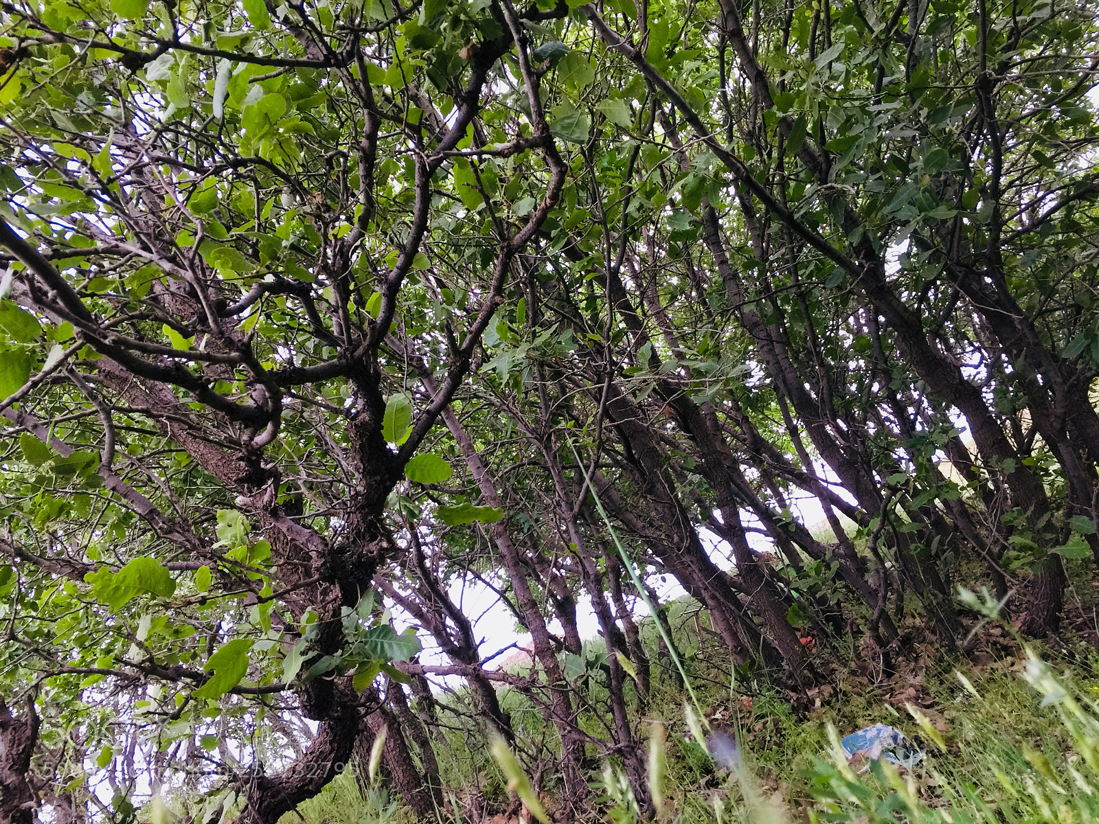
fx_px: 921
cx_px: 550
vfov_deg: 48.2
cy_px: 412
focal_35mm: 29
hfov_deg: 61.7
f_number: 2.2
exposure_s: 1/33
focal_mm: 4.15
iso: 64
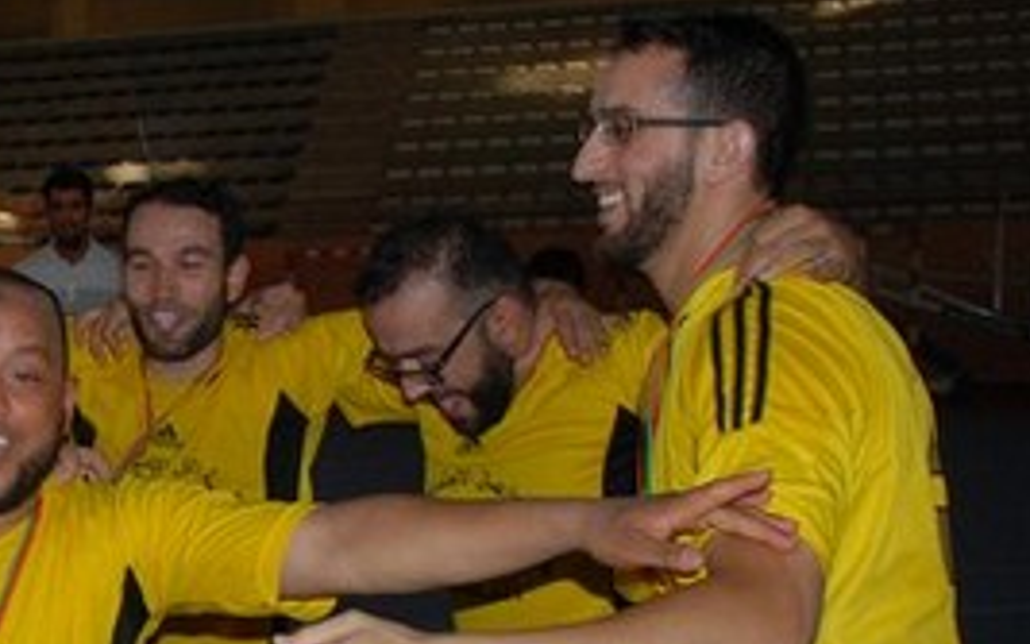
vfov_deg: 19.7
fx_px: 1853
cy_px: 432
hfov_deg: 28.2
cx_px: -112
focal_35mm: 66
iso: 200
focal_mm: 18
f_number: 3.5
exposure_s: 1/60
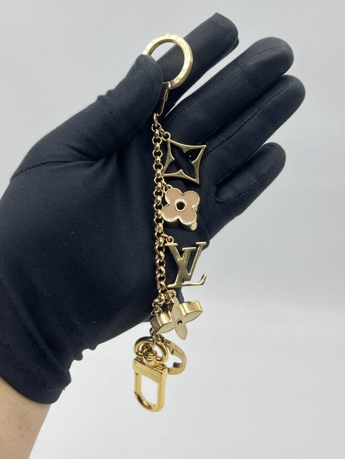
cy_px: 230
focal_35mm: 26
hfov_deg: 53.1
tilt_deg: -22.3
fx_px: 346
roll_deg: +0.9
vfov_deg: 67.3
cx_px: 172
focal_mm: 5.7
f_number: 1.5
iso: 32
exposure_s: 1/126
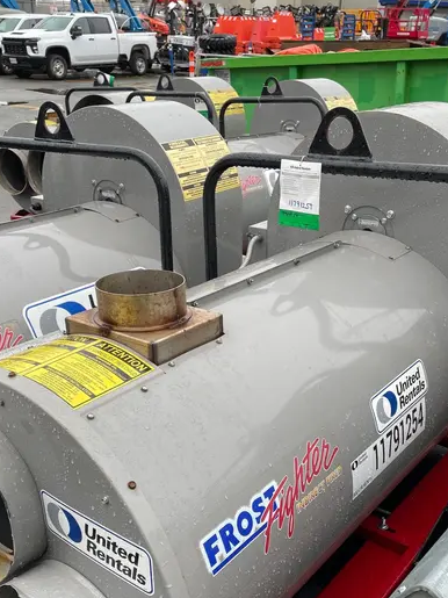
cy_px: 387
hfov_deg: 38.6
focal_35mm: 37
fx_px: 639
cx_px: 237
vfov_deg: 49.5
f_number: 1.6
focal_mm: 4.2
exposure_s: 1/121
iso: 32
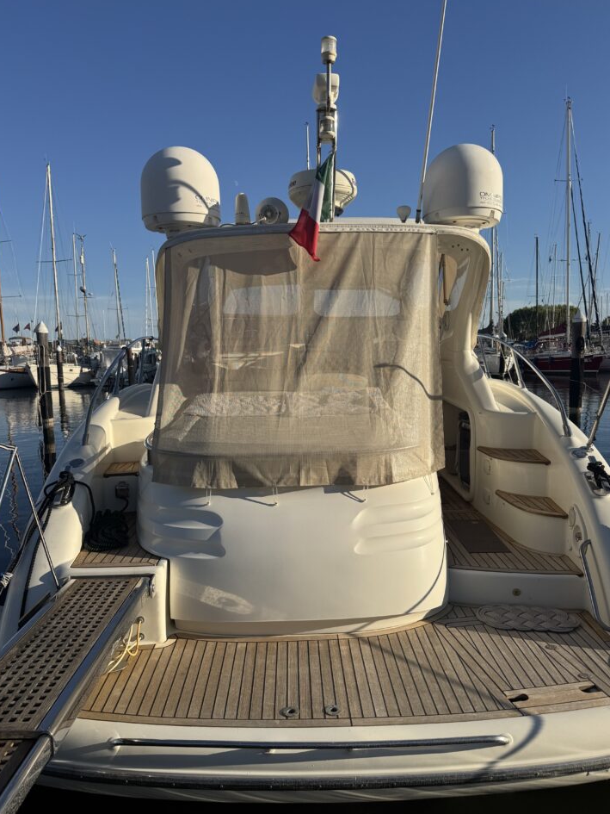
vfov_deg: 67.3
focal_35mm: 26
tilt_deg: -6.0
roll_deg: +1.4
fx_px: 611
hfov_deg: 53.1
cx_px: 307
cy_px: 420
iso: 80
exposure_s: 1/6410
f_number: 1.78
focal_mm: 6.76
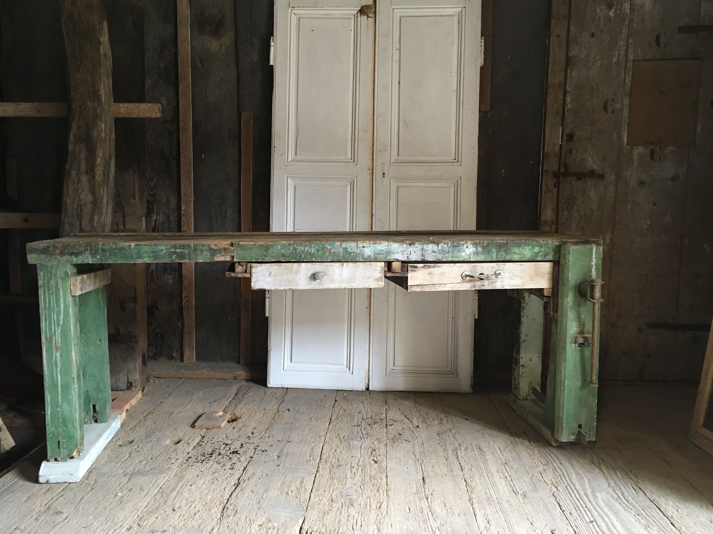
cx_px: 356
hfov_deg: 61.7
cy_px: 267
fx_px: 597
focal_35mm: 29
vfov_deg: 48.2
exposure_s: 1/33
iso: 160
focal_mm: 4.15
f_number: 2.2
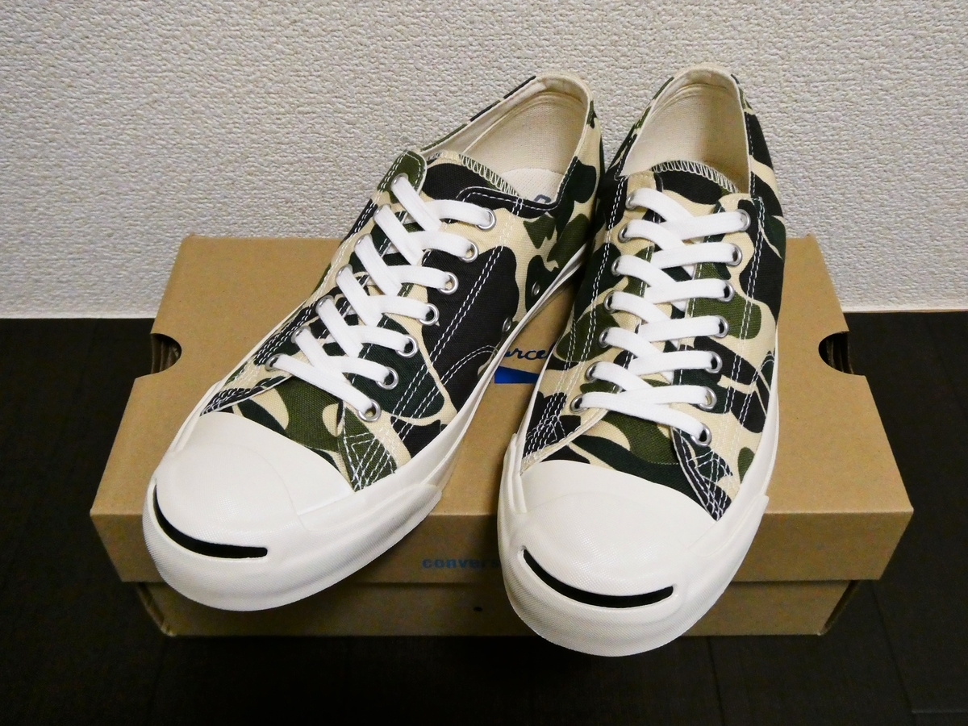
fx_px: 923
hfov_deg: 55.4
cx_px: 484
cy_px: 363
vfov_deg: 42.9
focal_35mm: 33
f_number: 3.6
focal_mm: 5.8
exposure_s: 1/80
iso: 1250
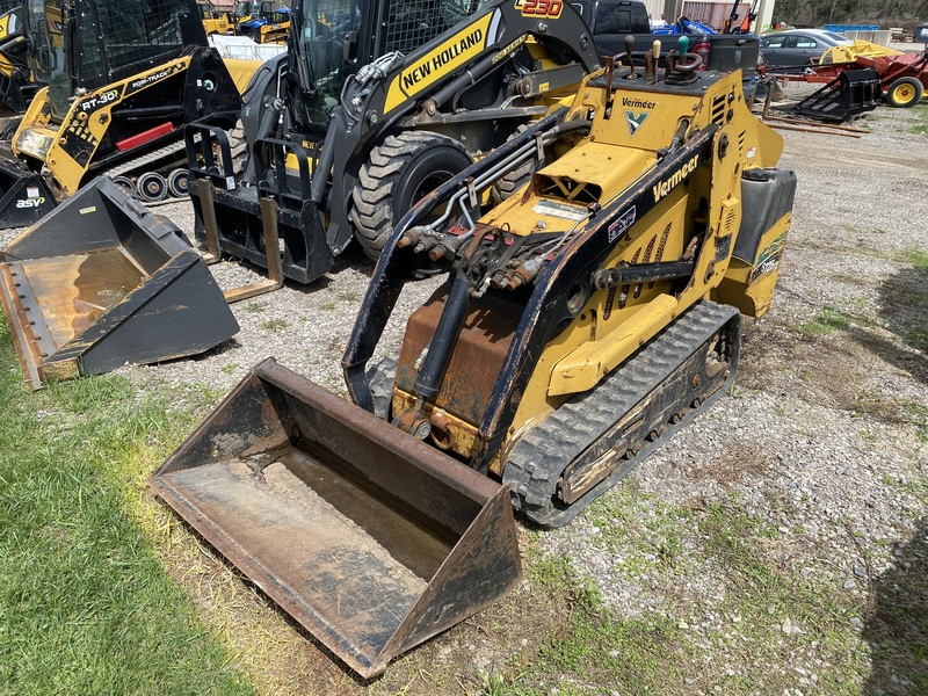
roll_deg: +2.2
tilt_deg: -22.0
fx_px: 697
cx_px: 464
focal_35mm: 26
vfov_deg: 53.1
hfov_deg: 67.3
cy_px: 348
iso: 32
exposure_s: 1/1996
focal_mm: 4.25
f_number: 1.8
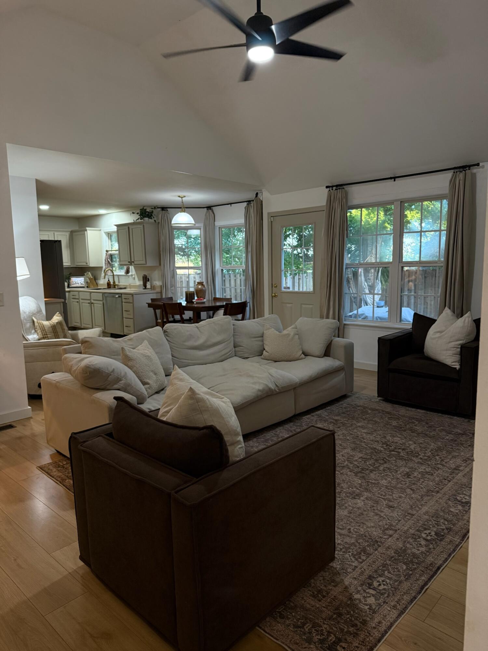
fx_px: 451
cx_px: 244
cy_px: 326
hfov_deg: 56.8
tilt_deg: -7.2
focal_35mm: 24
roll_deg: +0.4
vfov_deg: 71.6
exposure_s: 1/120
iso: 400
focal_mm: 6.76
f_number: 1.78
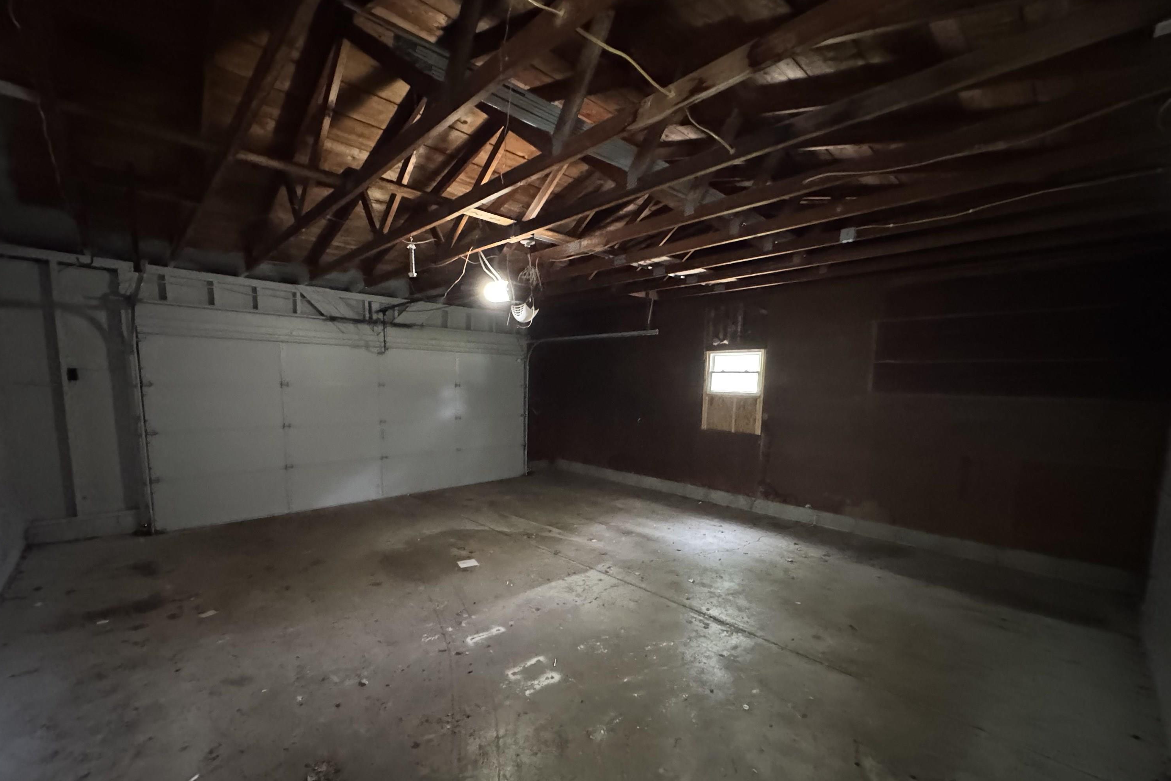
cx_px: 574
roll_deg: -0.6
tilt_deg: -6.1
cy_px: 438
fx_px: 488
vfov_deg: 77.0
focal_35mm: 15
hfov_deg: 100.4
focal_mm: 2.22
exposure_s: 1/31
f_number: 2.2
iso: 1600
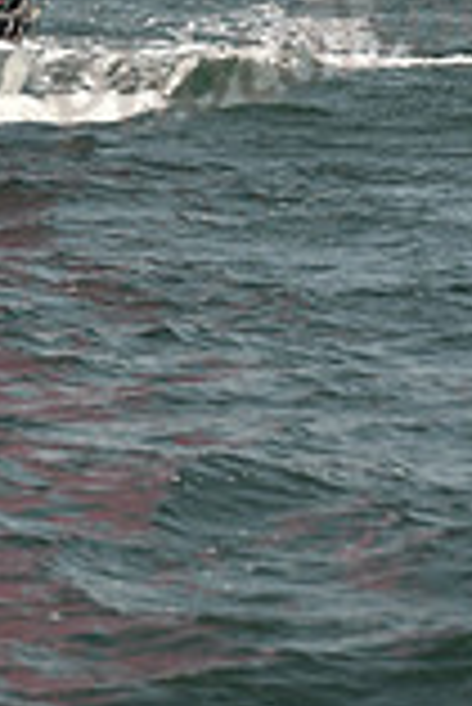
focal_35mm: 258
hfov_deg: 5.3
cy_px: -589
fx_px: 5062
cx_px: -187
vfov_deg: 7.7
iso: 250
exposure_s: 1/640
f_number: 5.6
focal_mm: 70
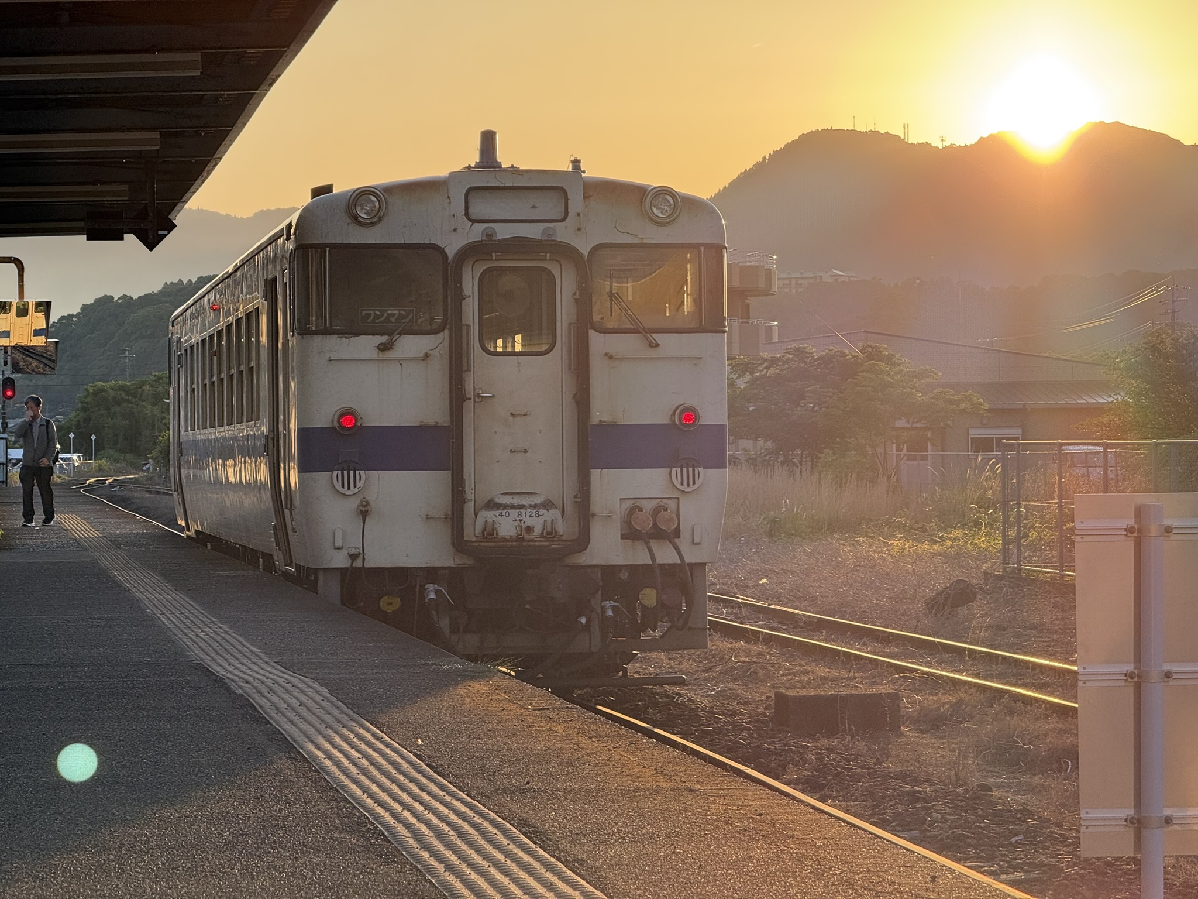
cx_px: 599
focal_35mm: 120
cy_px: 450
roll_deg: +0.6
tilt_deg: -0.2
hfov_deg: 16.4
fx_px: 4153
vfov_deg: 12.3
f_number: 2.8
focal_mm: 15.66
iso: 64
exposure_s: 1/426
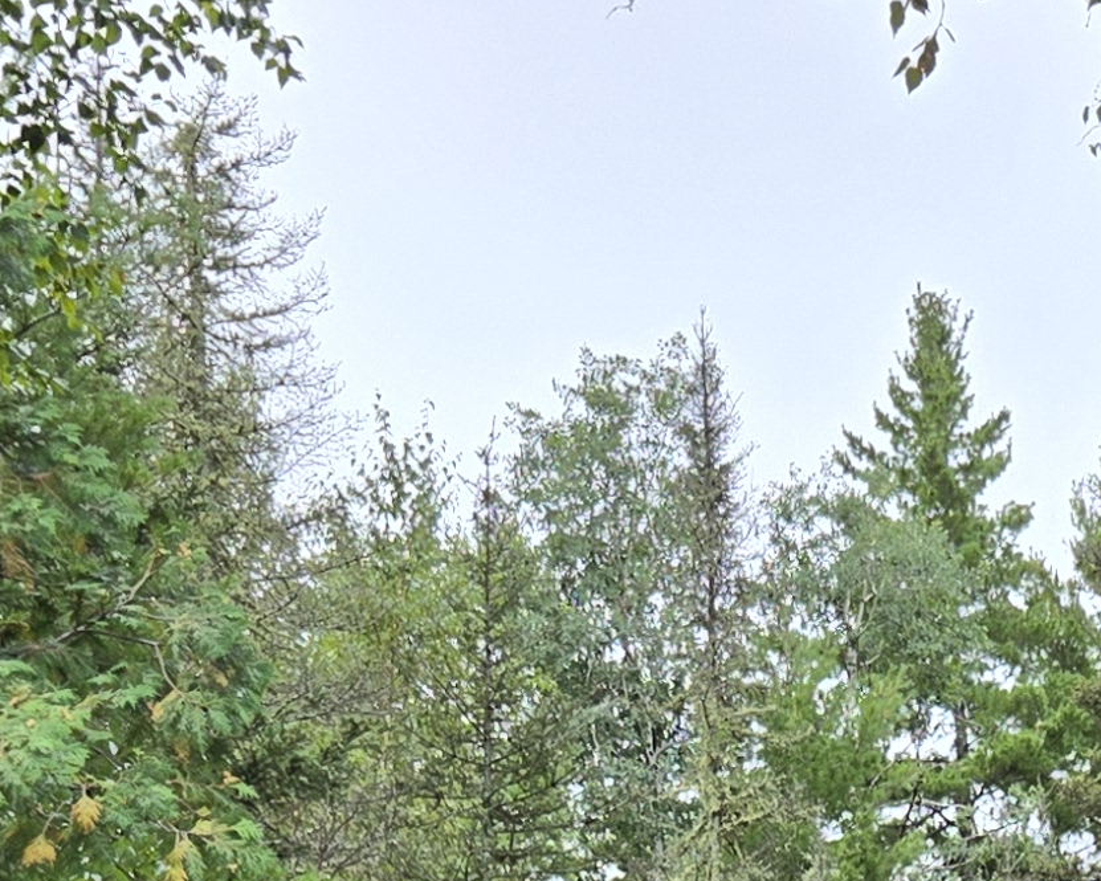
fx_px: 3520
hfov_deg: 17.7
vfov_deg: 12.7
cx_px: 784
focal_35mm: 108
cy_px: 1689
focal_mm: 5.4
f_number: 1.8
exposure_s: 1/185
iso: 25
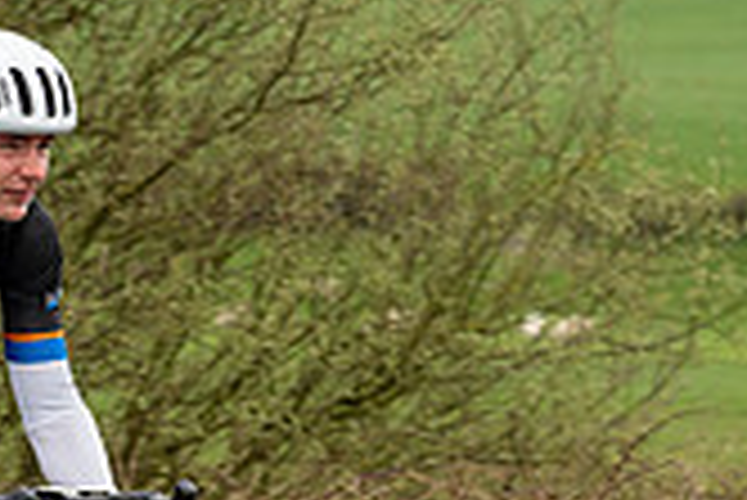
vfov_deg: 5.6
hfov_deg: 8.4
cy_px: 336
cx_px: 9
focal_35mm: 244
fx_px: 5067
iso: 1000
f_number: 4
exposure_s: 1/1000
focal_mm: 70
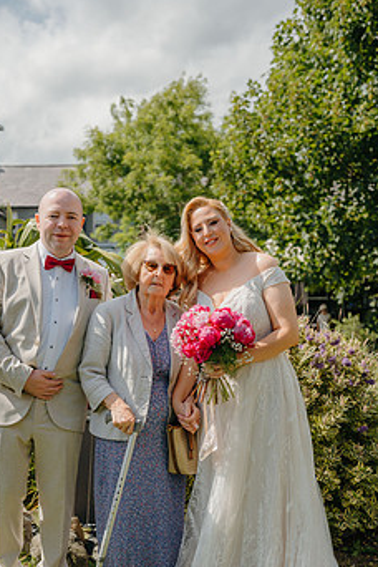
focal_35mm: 46
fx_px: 724
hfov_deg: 29.2
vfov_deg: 42.5
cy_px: 343
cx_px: 148
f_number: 2.8
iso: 100
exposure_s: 1/1250
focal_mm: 35
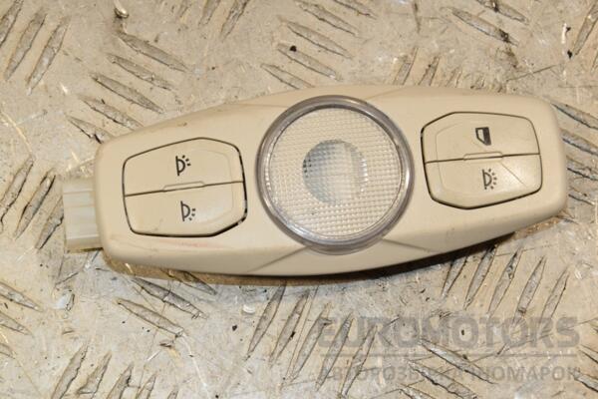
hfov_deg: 19.5
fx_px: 1744
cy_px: 200
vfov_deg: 13.0
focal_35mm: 105
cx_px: 299
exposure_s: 1/200
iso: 800
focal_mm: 70
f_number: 10
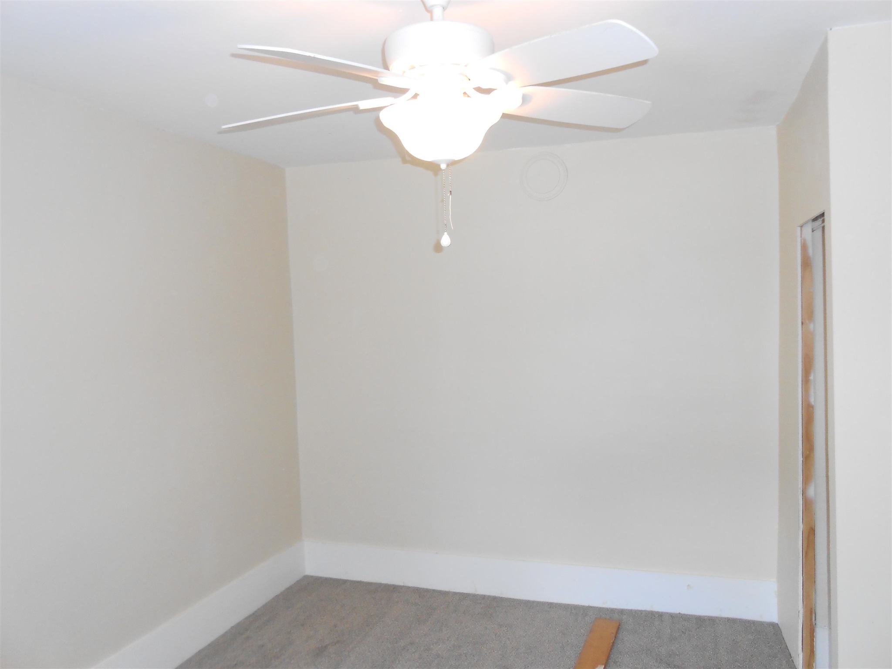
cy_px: 334
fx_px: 670
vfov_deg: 53.1
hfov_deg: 67.3
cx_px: 446
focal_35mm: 26
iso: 250
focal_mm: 4.6
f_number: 3.5
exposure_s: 1/25
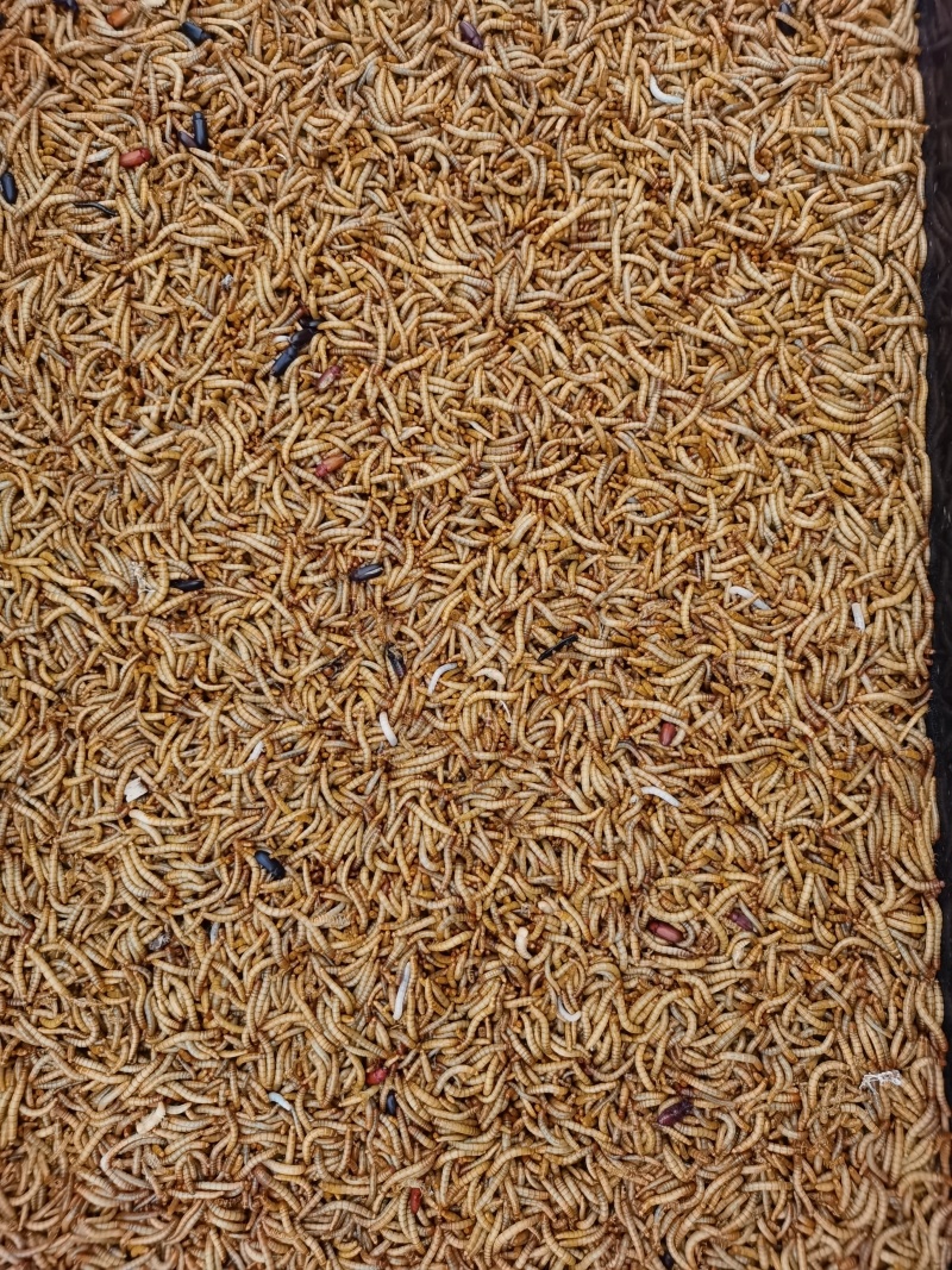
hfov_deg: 51.3
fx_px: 990
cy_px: 635
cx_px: 476
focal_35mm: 27
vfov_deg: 65.3
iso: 50
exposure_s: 1/291
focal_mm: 5.58
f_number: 1.8
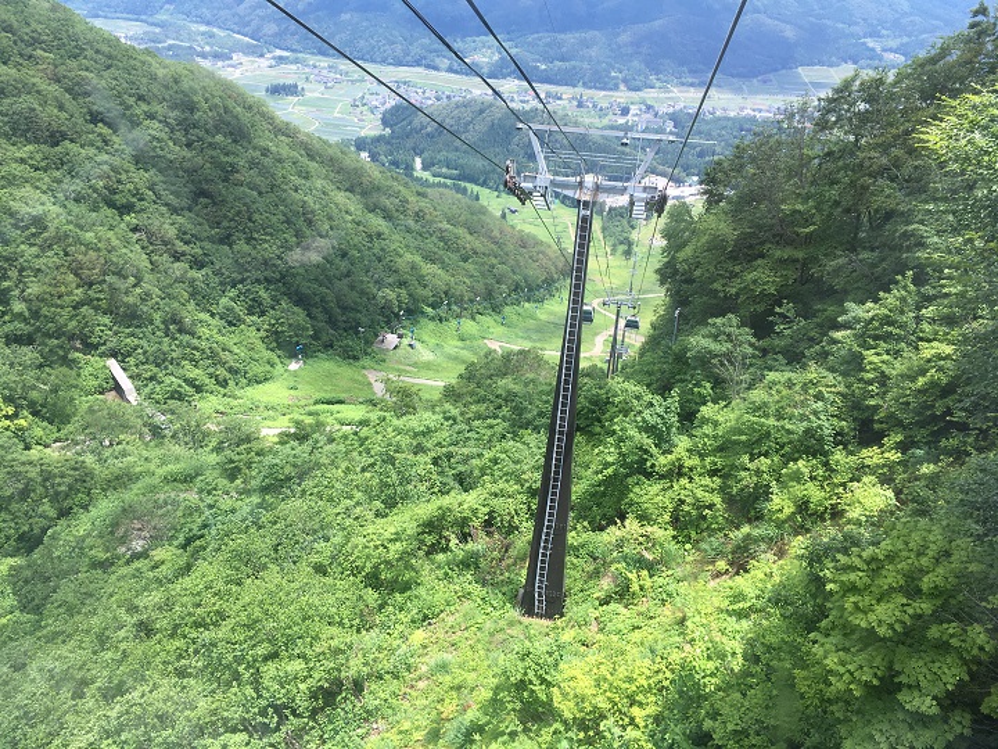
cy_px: 374
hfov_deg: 61.7
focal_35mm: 29
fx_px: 836
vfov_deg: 48.2
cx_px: 499
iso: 25
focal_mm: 4.15
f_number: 2.2
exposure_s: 1/509
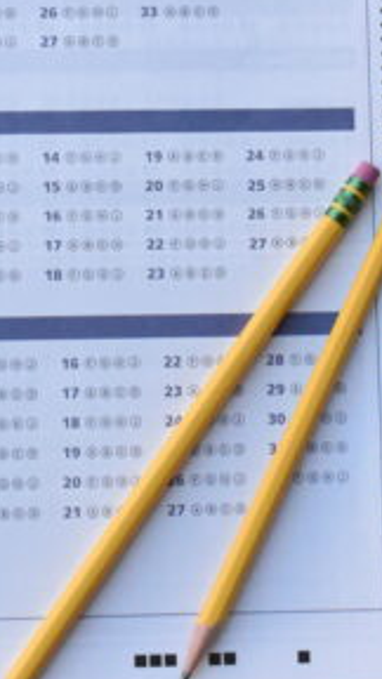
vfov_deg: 16.0
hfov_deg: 9.0
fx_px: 2413
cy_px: 196
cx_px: 66
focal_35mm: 134
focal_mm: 32
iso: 5000
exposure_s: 1/4000
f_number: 5
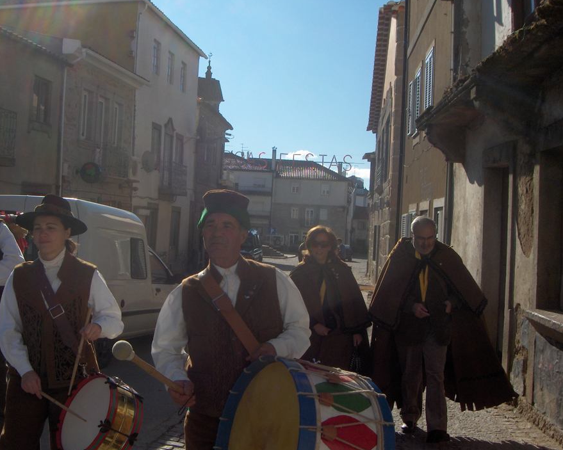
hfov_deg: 41.0
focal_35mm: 45
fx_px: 750
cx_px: 235
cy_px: 222
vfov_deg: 33.4
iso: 100
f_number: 4.8
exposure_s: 1/833
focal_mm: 8
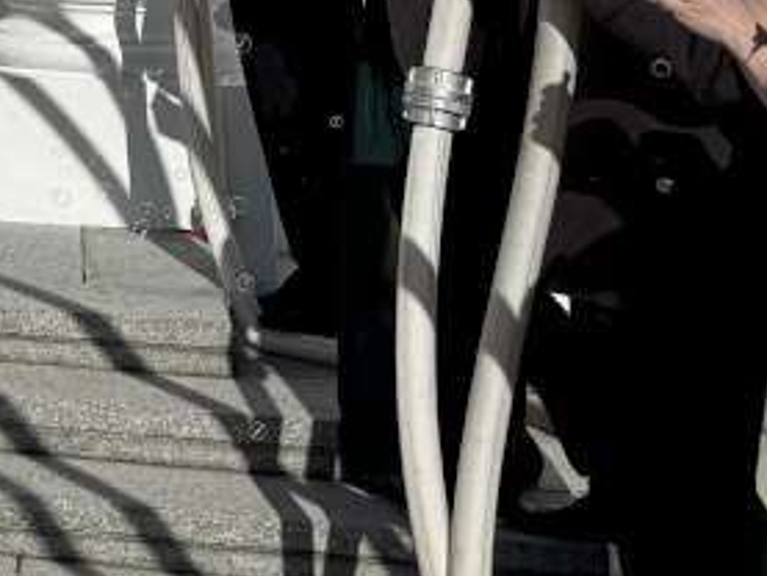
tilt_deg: +2.1
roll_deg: +1.6
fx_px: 2305
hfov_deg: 14.9
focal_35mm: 104
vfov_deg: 13.3
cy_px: -349
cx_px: -828
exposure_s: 1/15152
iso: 64
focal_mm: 6.76
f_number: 1.78
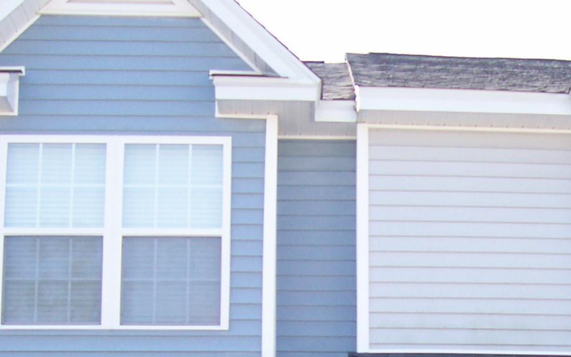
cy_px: 531
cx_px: 487
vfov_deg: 13.7
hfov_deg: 22.6
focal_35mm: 90
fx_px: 1401
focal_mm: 5.6
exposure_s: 1/319
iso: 80
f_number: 2.7
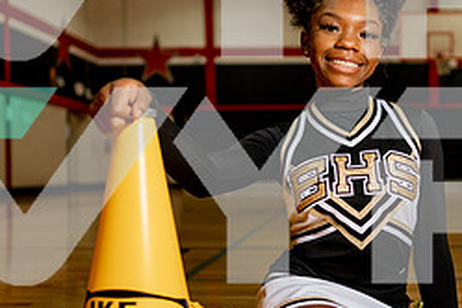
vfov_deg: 24.1
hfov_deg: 35.0
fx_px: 719
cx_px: 336
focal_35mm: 56
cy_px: 186
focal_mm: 24
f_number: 1.4
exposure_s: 1/400
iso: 160
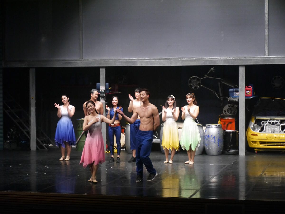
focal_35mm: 84
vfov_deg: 17.6
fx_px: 692
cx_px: 142
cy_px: 107
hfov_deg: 23.3
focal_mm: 42
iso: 1250
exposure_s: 1/80
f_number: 5.6
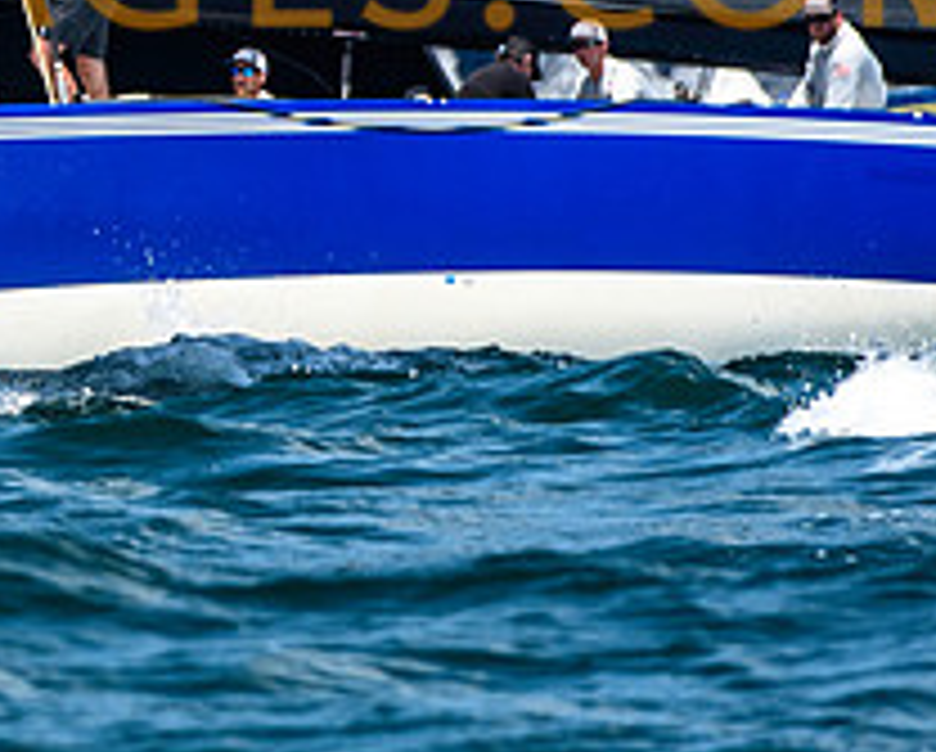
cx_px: -541
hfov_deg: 1.2
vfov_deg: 1.0
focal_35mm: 1597
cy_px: 86
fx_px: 44302
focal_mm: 340
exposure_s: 1/2000
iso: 400
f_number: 5.6
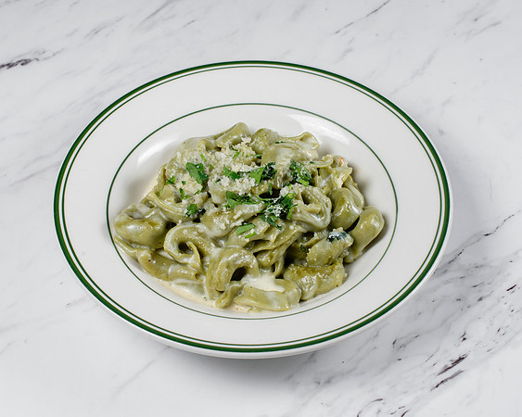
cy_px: 216
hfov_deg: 28.1
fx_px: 1041
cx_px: 251
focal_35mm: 67
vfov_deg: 22.7
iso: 200
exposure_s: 1/200
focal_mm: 50
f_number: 10
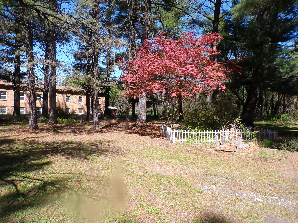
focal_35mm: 24
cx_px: 149
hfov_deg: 71.6
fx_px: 207
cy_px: 112
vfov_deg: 56.8
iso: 100
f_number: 4.4
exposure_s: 1/300
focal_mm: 4.3
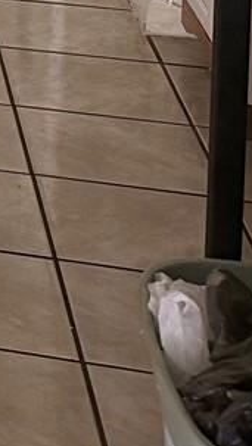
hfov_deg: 6.6
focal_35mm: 138
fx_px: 1635
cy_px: -427
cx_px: -816
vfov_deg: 13.5
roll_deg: +1.8
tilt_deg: -6.4
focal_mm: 6.76
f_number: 1.78
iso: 250
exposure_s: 1/60
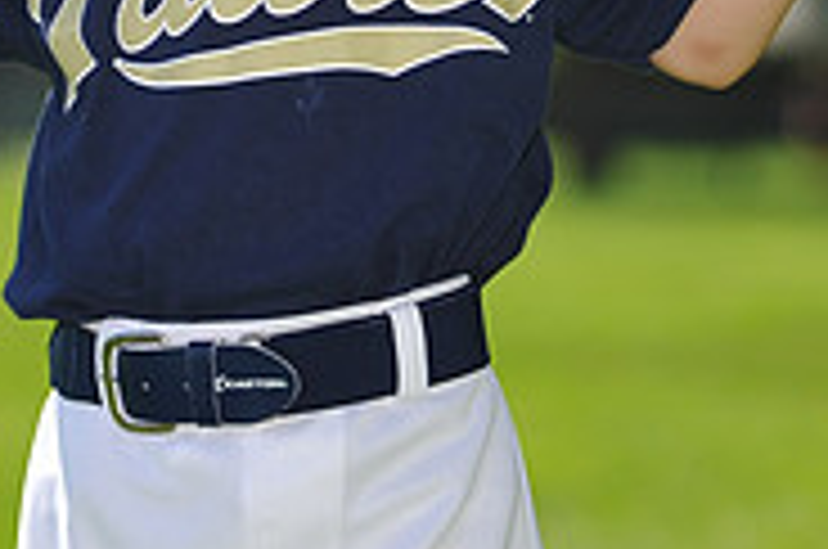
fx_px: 8105
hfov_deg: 5.8
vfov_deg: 3.9
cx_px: 261
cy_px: -256
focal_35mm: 353
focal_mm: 112
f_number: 4
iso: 200
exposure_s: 1/1250
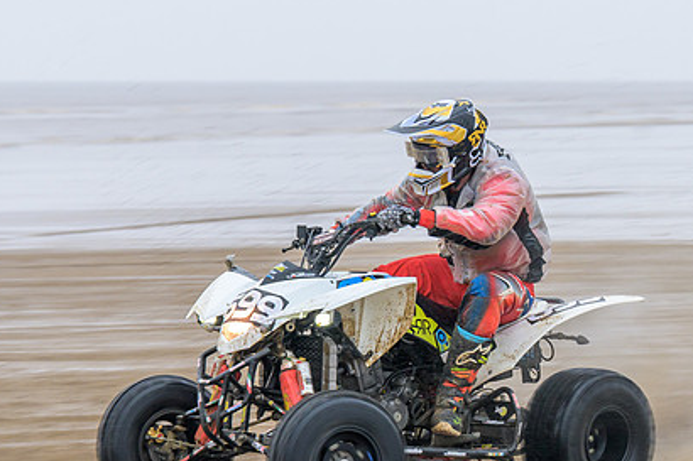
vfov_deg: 7.1
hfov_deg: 10.6
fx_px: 3714
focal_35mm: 193
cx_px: 221
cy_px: 249
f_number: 4
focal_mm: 70
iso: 280
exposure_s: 1/200
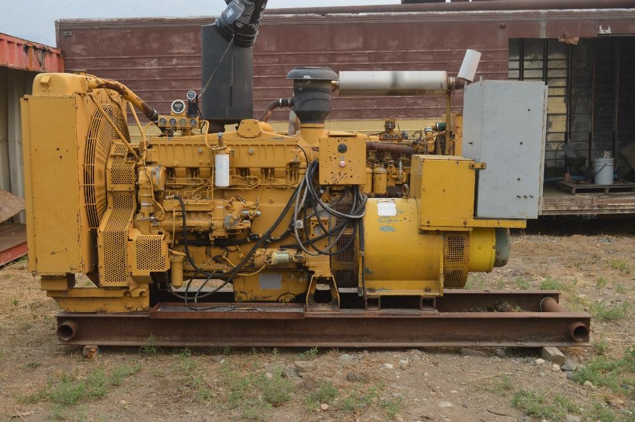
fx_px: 793
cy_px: 211
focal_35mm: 45
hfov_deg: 43.6
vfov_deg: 29.8
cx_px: 318
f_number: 5.6
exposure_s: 1/125
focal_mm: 30
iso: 125
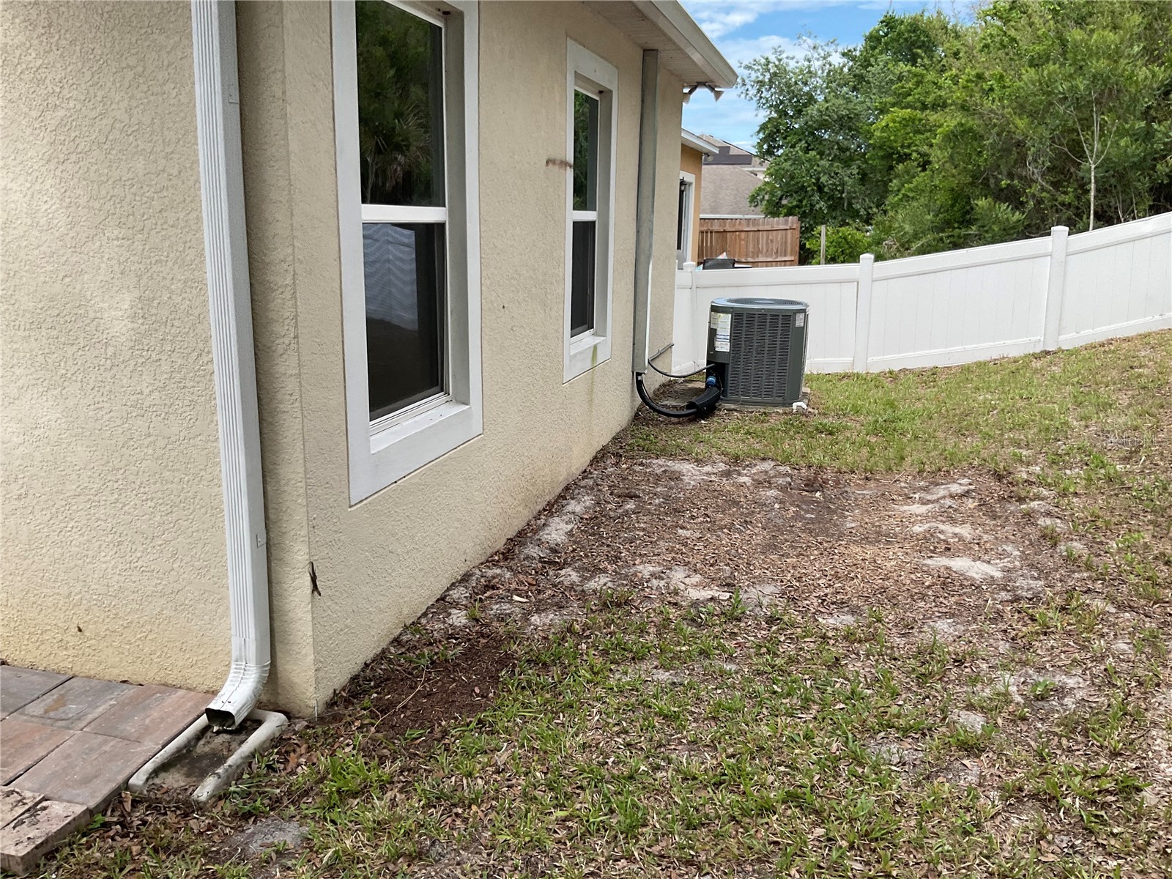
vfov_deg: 48.2
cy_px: 440
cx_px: 586
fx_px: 982
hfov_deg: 61.7
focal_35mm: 29
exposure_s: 1/635
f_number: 1.8
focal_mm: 3
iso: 16
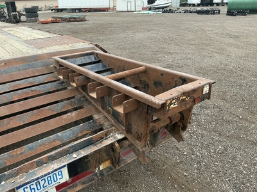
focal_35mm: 28
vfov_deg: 49.7
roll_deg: +1.7
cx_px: 128
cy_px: 96
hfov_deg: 63.4
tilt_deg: -21.3
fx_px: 208
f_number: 1.8
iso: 25
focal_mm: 3
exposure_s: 1/514
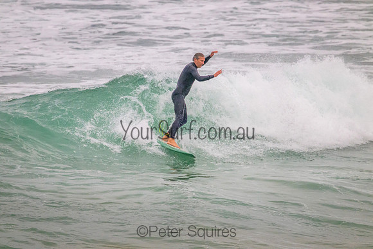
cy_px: 124
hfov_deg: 2.6
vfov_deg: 1.7
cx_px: 186
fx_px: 8290
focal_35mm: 800
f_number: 11
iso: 3600
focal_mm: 800
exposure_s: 1/1250
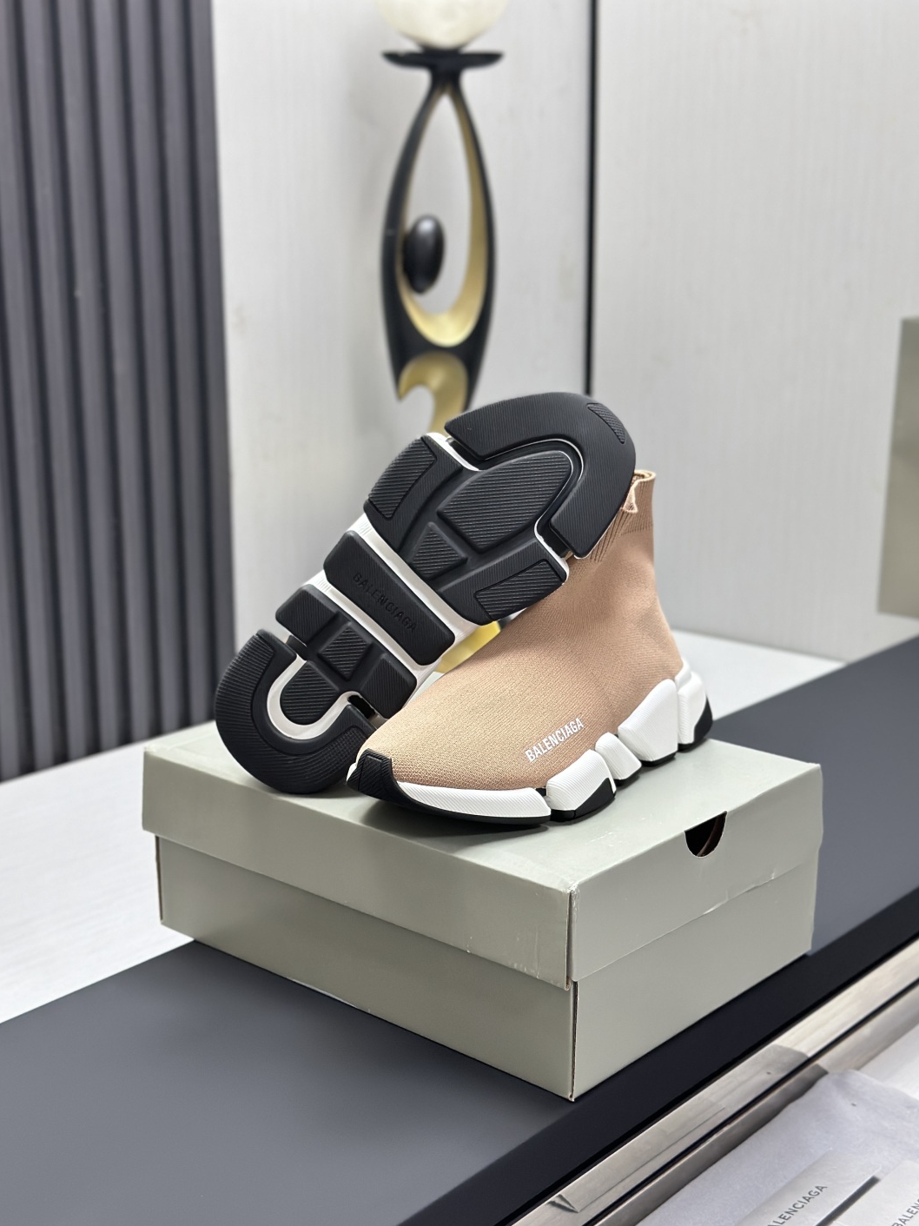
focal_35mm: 49
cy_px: 624
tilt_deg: -14.1
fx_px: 1735
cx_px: 458
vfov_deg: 38.9
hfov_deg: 29.7
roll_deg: +0.2
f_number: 1.78
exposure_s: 1/100
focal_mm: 6.86
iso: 250
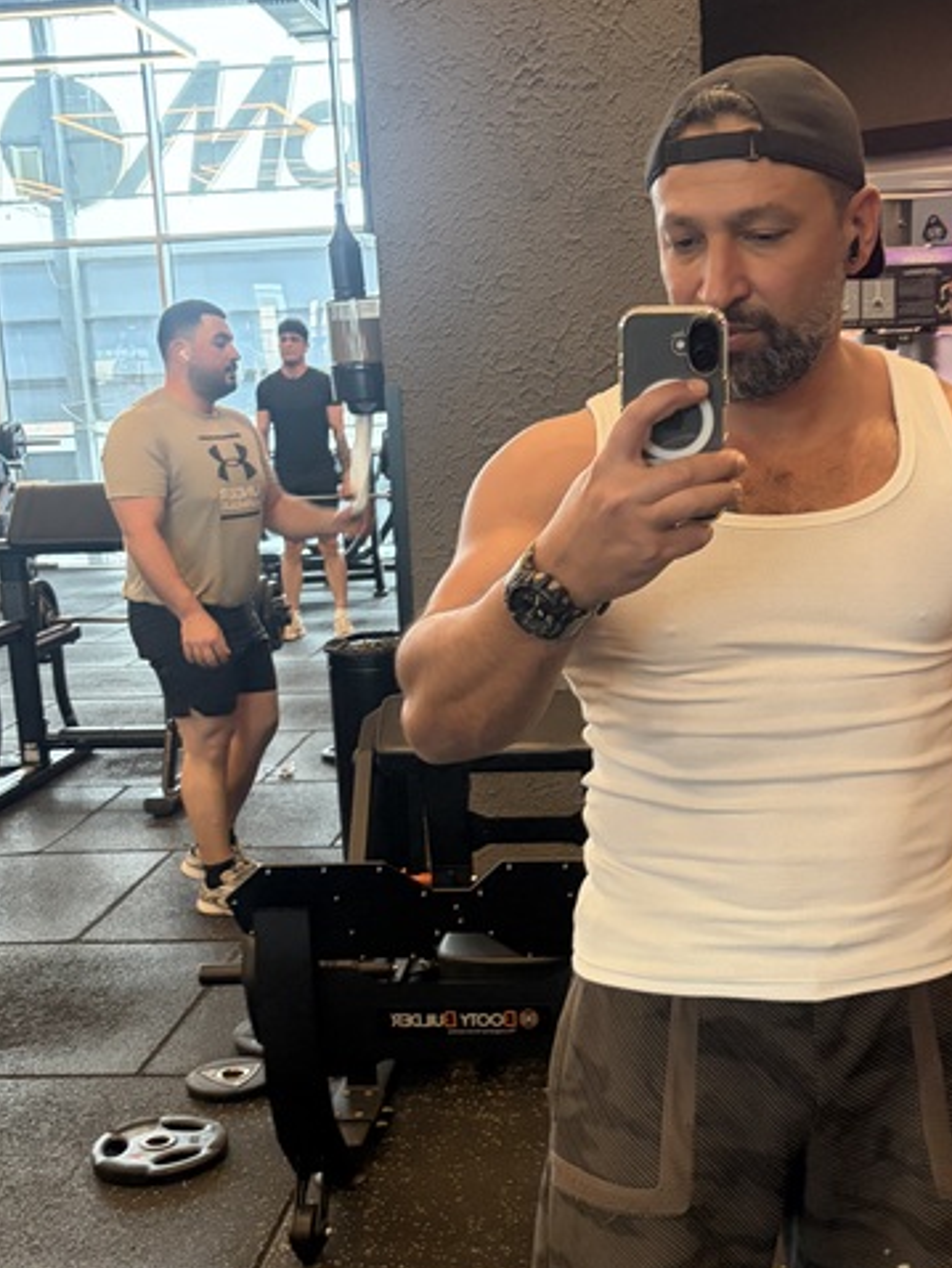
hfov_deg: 29.1
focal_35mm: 50
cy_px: 783
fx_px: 1832
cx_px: 528
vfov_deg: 38.0
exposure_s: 1/50
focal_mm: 5.96
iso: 320
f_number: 1.6
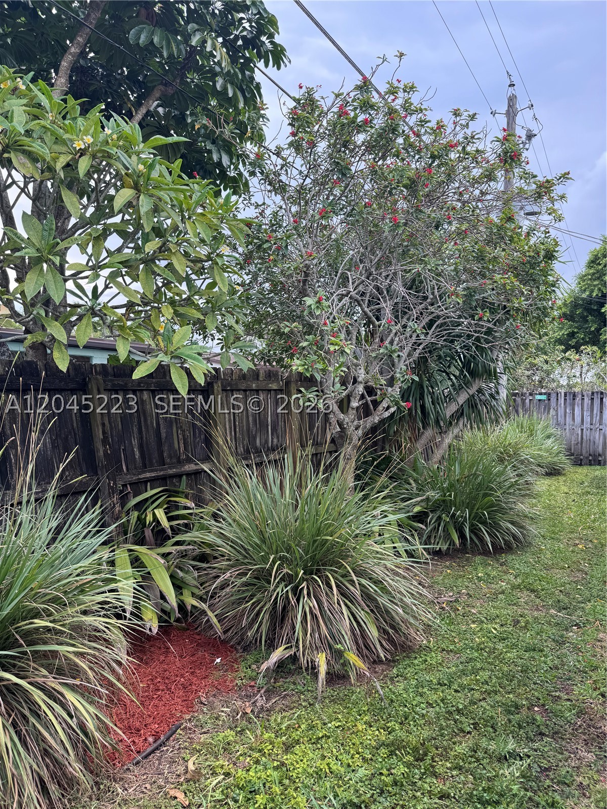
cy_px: 404
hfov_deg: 56.8
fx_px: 561
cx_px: 304
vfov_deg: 71.6
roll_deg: -0.6
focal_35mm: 24
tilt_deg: -1.5
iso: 80
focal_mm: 6.76
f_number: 1.78
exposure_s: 1/362
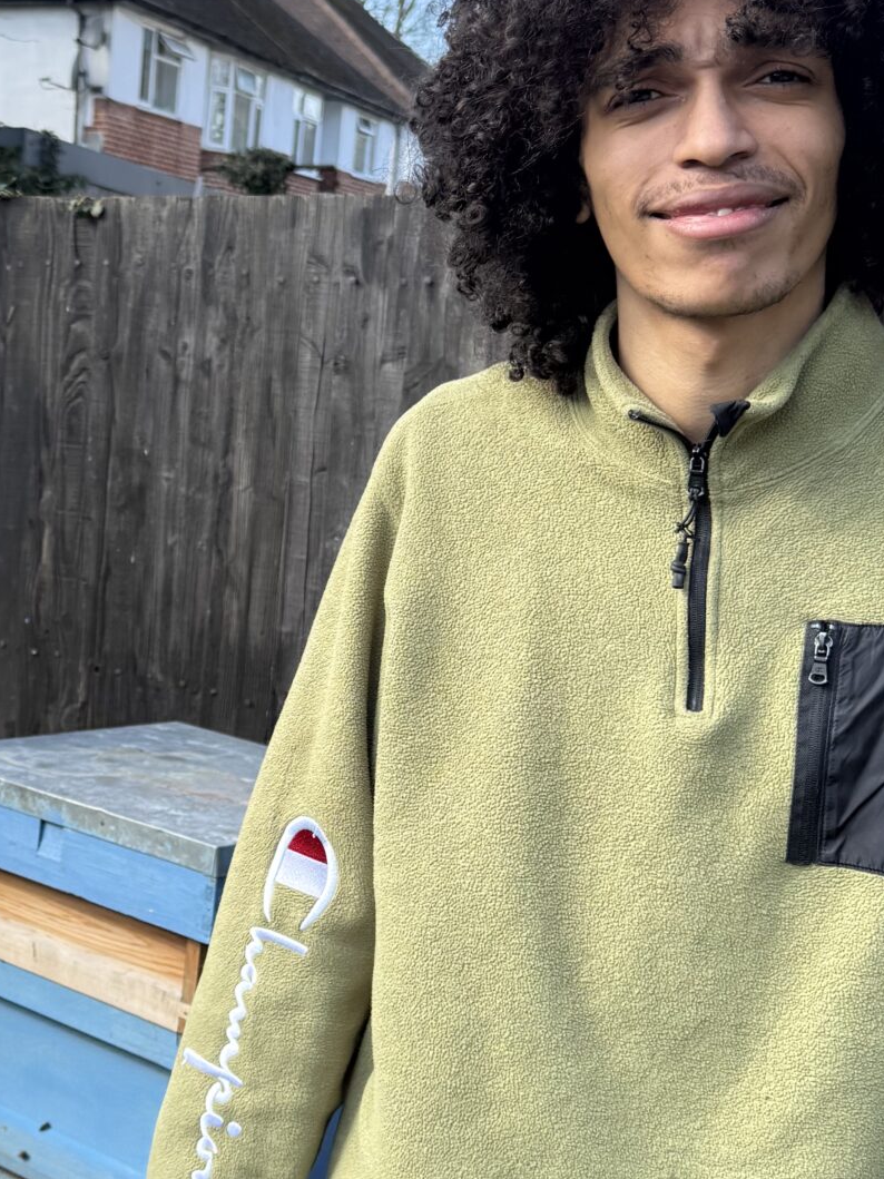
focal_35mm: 58
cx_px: 78
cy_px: 521
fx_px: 1975
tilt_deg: -4.6
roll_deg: -4.2
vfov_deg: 33.2
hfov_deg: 24.5
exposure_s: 1/858
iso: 100
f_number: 1.78
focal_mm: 6.76
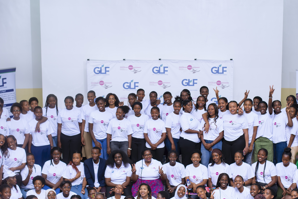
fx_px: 638
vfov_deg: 17.7
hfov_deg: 26.3
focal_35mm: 77
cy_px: 122
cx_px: 167
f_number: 2.8
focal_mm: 50
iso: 320
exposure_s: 1/100
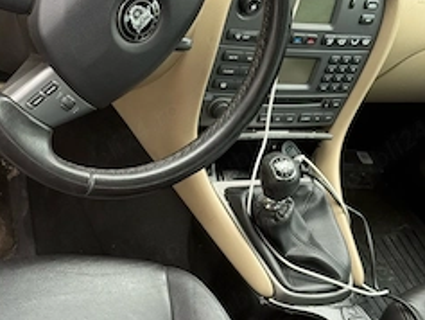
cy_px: 167
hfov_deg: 24.0
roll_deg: -20.8
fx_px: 995
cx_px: 158
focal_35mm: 81
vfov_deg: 18.2
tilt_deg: -36.8
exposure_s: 1/242
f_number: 1.78
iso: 160
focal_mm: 6.76
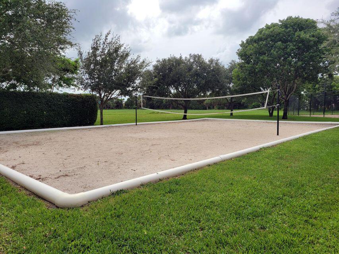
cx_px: 170
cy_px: 127
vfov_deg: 53.1
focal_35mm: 26
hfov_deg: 67.3
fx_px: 255
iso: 40
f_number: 1.8
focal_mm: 5.4
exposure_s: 1/2283
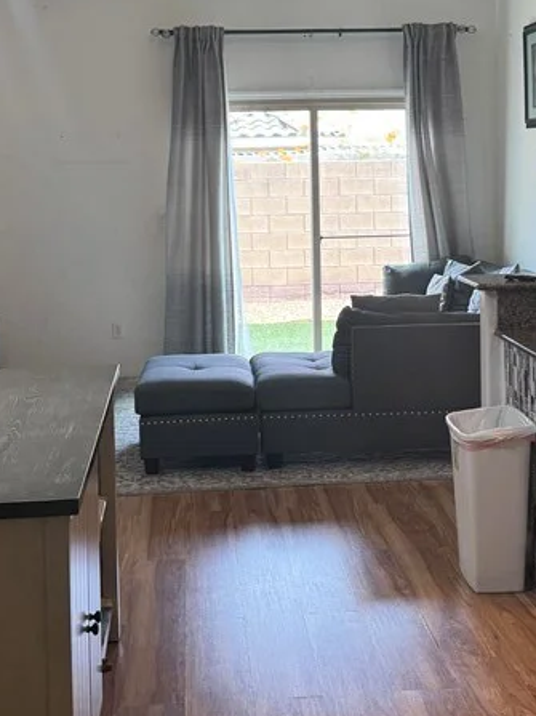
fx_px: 1136
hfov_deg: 26.5
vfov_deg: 34.7
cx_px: 275
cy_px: 247
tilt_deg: -4.7
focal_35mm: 55
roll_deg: +2.4
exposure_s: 1/120
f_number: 1.78
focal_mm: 6.76
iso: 160
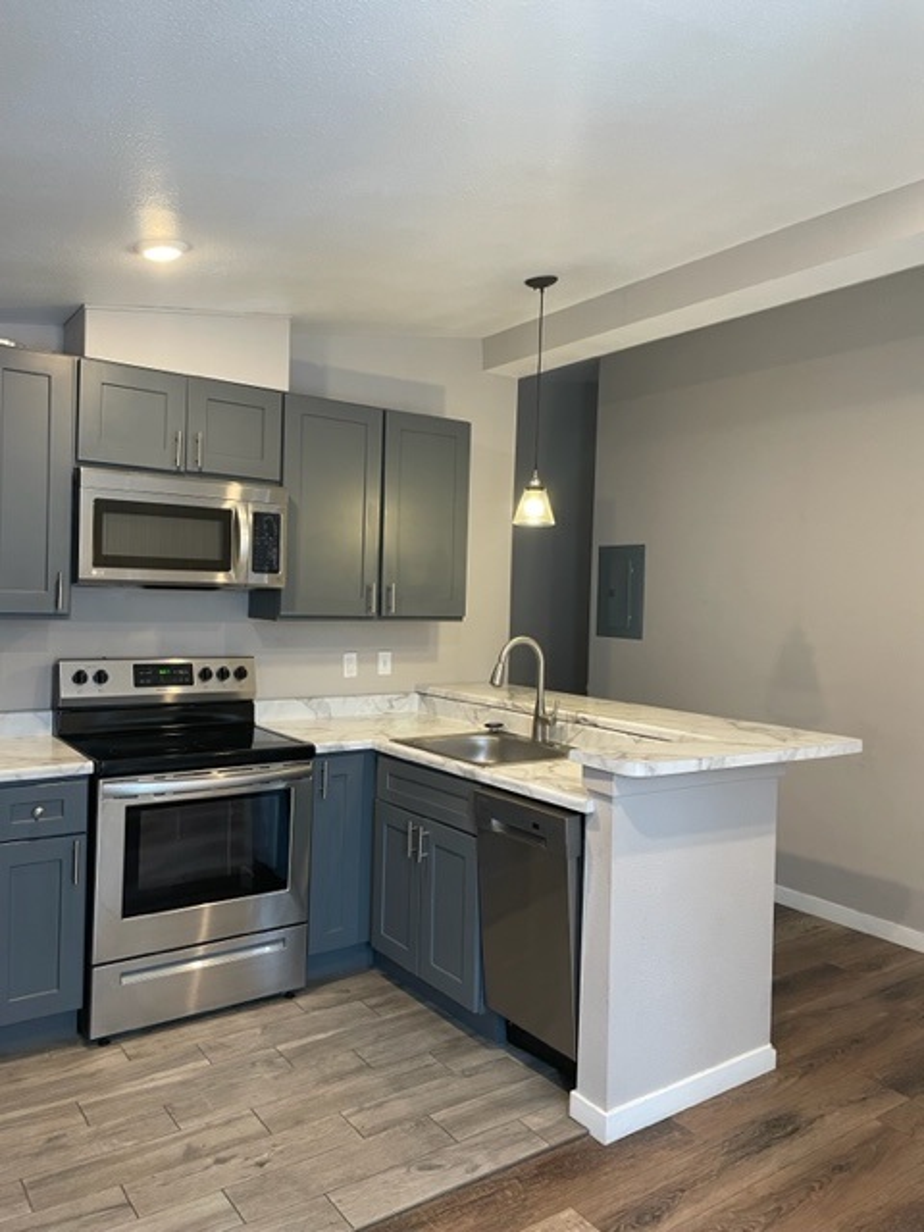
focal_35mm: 26
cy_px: 616
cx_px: 462
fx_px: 925
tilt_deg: -0.4
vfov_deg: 67.3
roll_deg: -2.1
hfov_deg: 53.1
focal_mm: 4.2
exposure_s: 1/60
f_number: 1.6
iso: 160
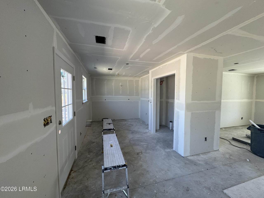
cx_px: 132
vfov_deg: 85.7
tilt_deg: -3.5
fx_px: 107
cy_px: 99
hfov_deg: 102.1
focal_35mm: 14
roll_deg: -0.5
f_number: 2.2
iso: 100
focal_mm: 2.22
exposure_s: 1/99
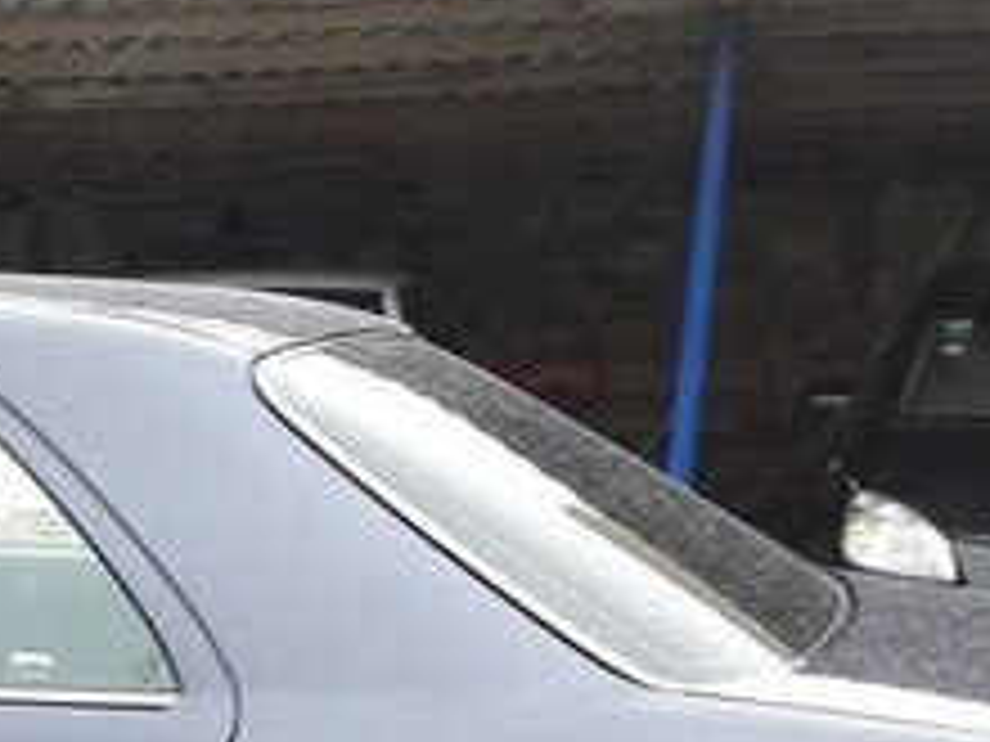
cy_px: 1005
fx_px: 2402
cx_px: -207
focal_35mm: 84
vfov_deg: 16.5
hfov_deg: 21.6
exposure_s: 1/20
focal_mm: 3.7
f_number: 1.9
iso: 160
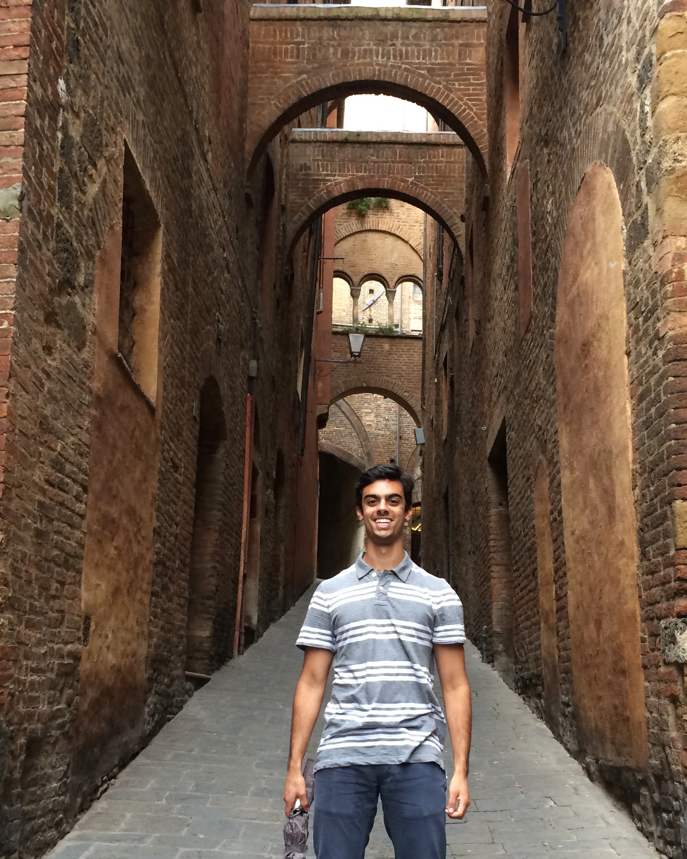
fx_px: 1118
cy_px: 552
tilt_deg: +6.1
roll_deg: -0.2
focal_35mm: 44
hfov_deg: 34.1
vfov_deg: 41.6
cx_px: 382
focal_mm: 4.15
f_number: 2.2
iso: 125
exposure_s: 1/33
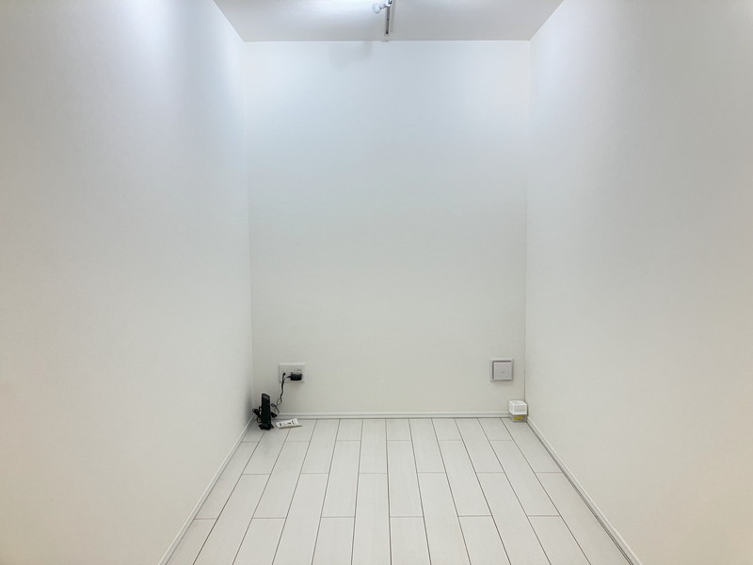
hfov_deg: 63.4
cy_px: 282
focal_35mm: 28
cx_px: 376
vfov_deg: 49.7
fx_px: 609
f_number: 1.8
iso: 64
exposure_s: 1/50
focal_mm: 3.99
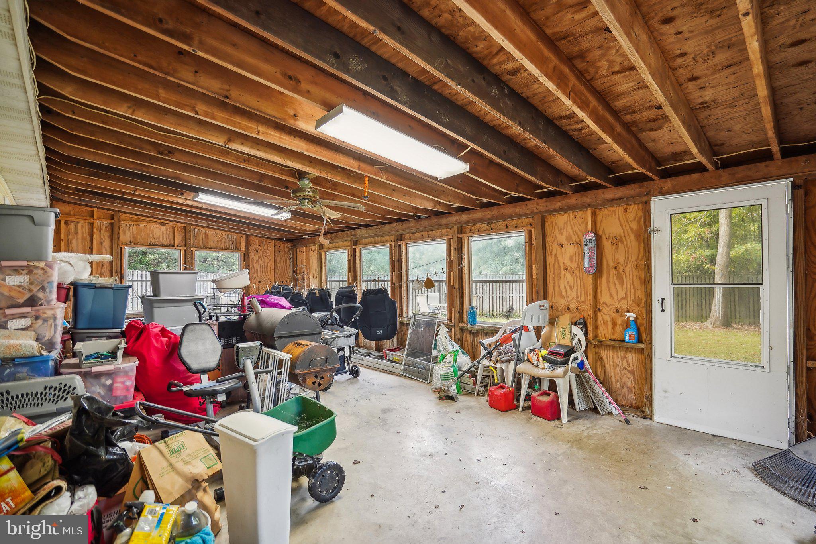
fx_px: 363
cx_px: 408
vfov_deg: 73.7
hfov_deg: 96.7
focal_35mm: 16
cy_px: 272
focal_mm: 16
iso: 640
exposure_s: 1/40
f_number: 4
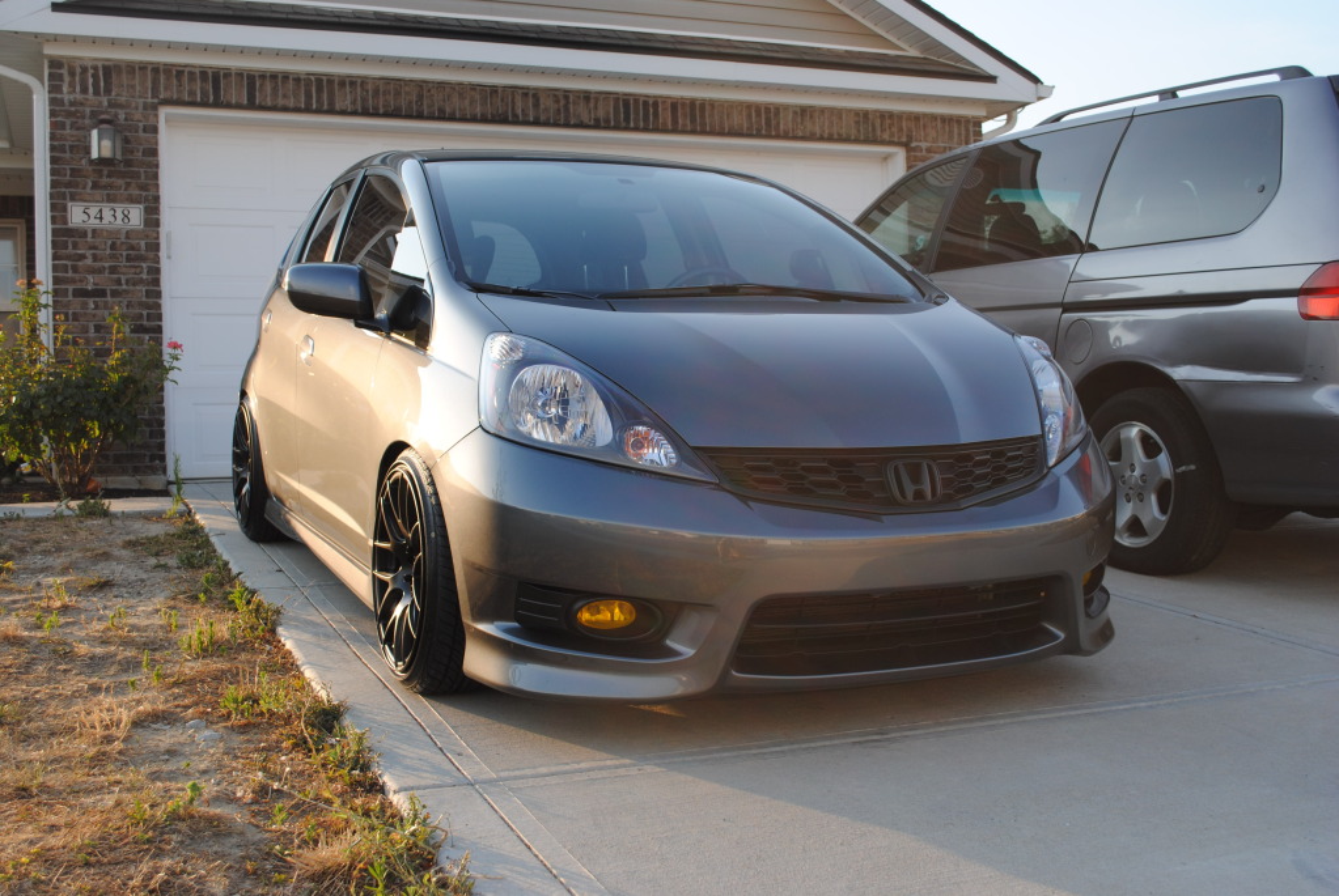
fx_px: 1452
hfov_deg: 49.5
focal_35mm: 39
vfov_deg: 34.3
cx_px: 670
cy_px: 448
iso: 100
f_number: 5.6
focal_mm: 26
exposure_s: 1/125
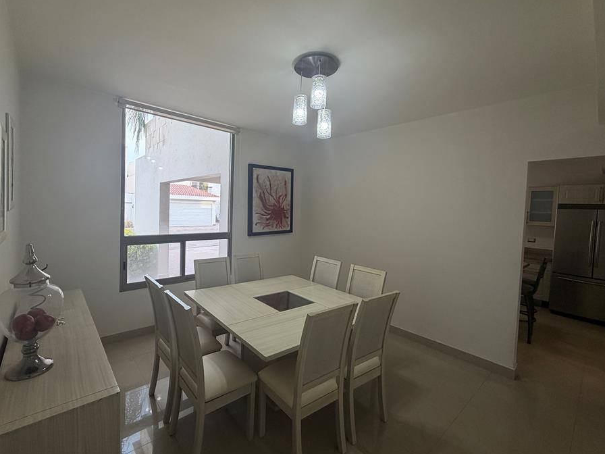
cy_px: 220
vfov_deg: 78.1
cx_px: 280
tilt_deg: -3.0
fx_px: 280
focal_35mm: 16
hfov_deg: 94.3
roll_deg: -1.9
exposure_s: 1/120
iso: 100
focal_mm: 2.22
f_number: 2.2
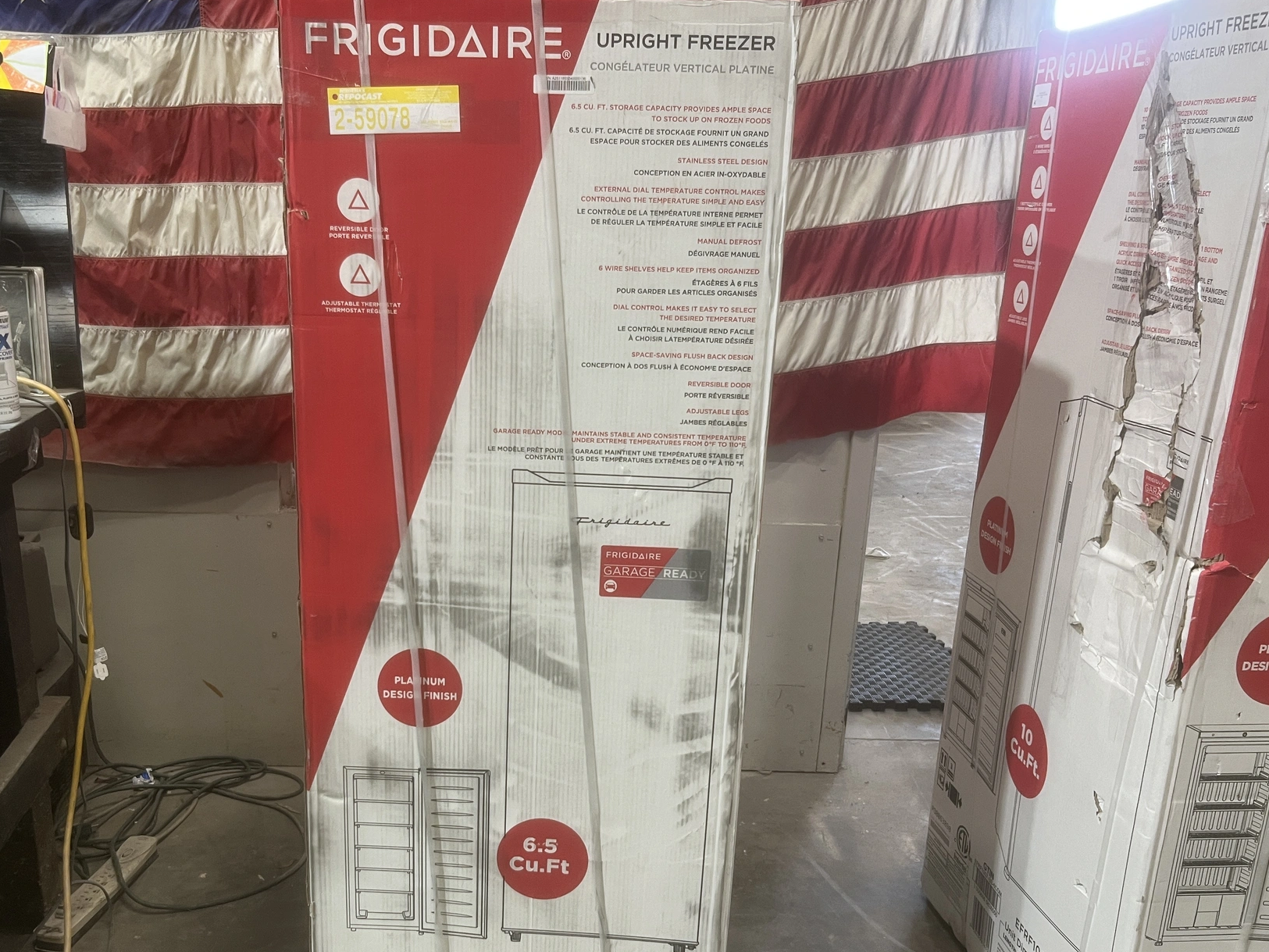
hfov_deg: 56.6
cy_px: 526
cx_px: 543
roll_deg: -1.3
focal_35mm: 32
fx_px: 1173
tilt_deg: -15.8
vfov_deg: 44.1
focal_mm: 5.1
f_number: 1.6
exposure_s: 1/60
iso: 100
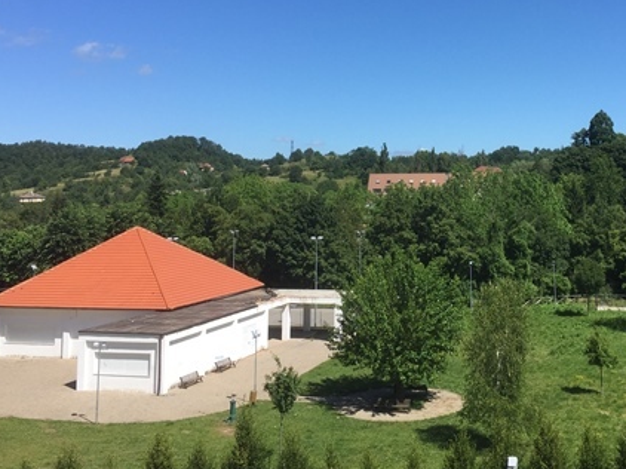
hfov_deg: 42.2
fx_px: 795
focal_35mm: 44
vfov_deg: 32.3
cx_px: 438
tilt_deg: +4.6
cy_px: 123
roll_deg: +0.2
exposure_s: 1/1721
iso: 32
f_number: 2.2
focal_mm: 4.15
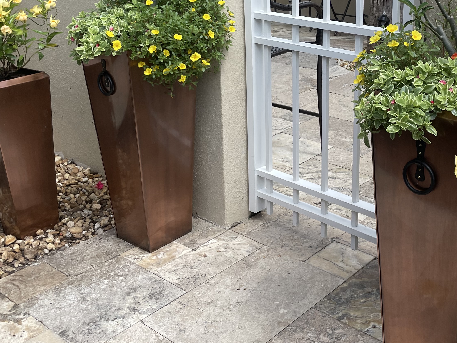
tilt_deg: -16.4
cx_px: 313
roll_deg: +0.1
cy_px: 80
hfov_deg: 39.8
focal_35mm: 47
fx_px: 621
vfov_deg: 30.3
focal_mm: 4.2
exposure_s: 1/1221
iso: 32
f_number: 1.6
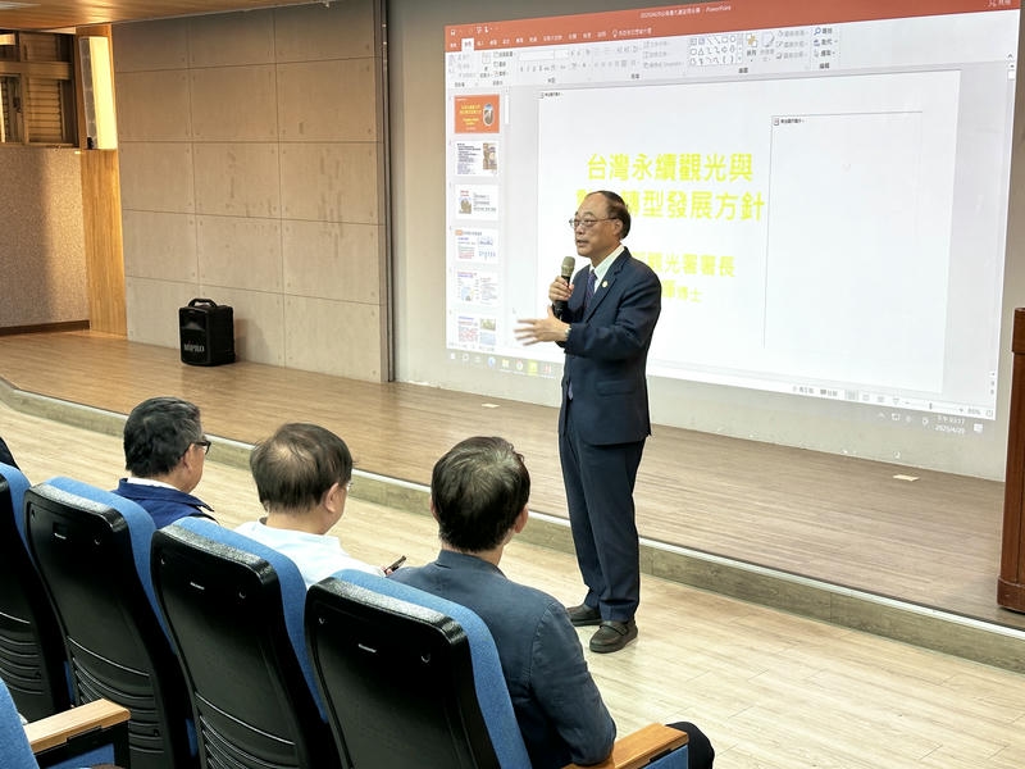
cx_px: 512
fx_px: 1421
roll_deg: +0.1
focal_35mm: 48
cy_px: 384
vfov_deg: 30.3
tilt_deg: -9.7
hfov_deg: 39.7
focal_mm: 6.86
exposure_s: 1/60
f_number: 1.78
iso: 125
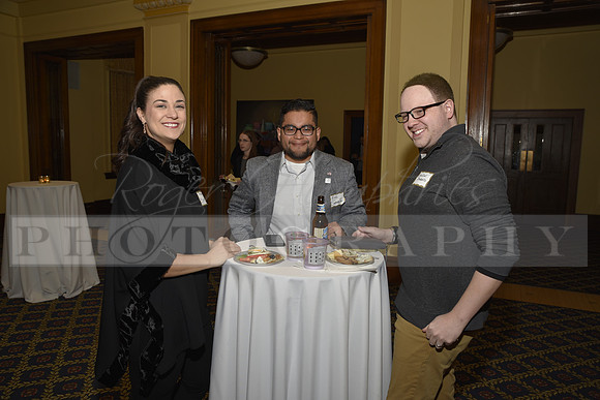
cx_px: 300
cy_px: 200
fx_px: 483
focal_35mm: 29
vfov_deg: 45.0
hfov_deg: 63.6
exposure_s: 1/60
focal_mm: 29
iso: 200
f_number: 5
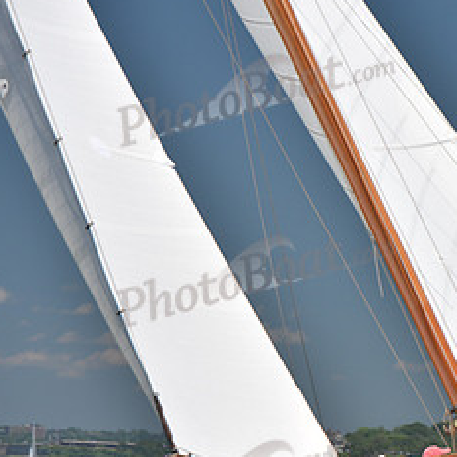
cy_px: 352
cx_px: 498
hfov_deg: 4.1
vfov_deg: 4.1
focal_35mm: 425
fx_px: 6348
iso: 320
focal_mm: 200
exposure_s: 1/800
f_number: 7.1
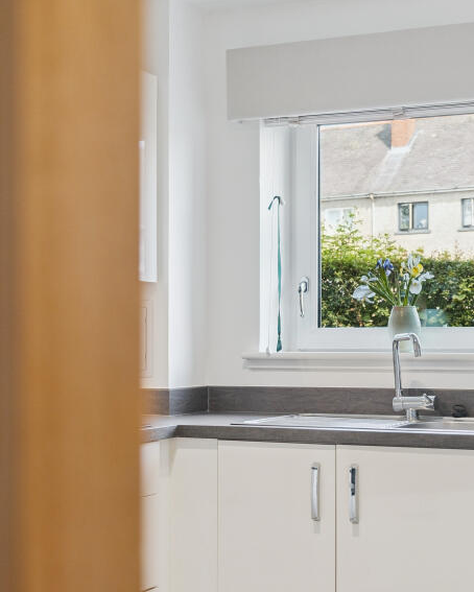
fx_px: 1069
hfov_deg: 24.4
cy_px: 339
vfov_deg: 30.9
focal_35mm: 61
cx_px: 418
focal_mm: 24
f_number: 2.8
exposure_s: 1/200
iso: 320
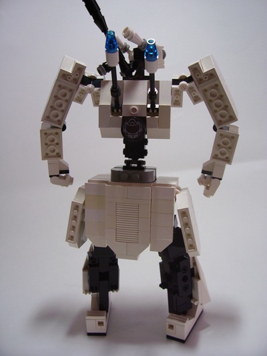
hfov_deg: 41.8
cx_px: 134
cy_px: 178
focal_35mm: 34
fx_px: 350
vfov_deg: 53.9
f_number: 2.7
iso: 100
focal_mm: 5.6
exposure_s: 1/30
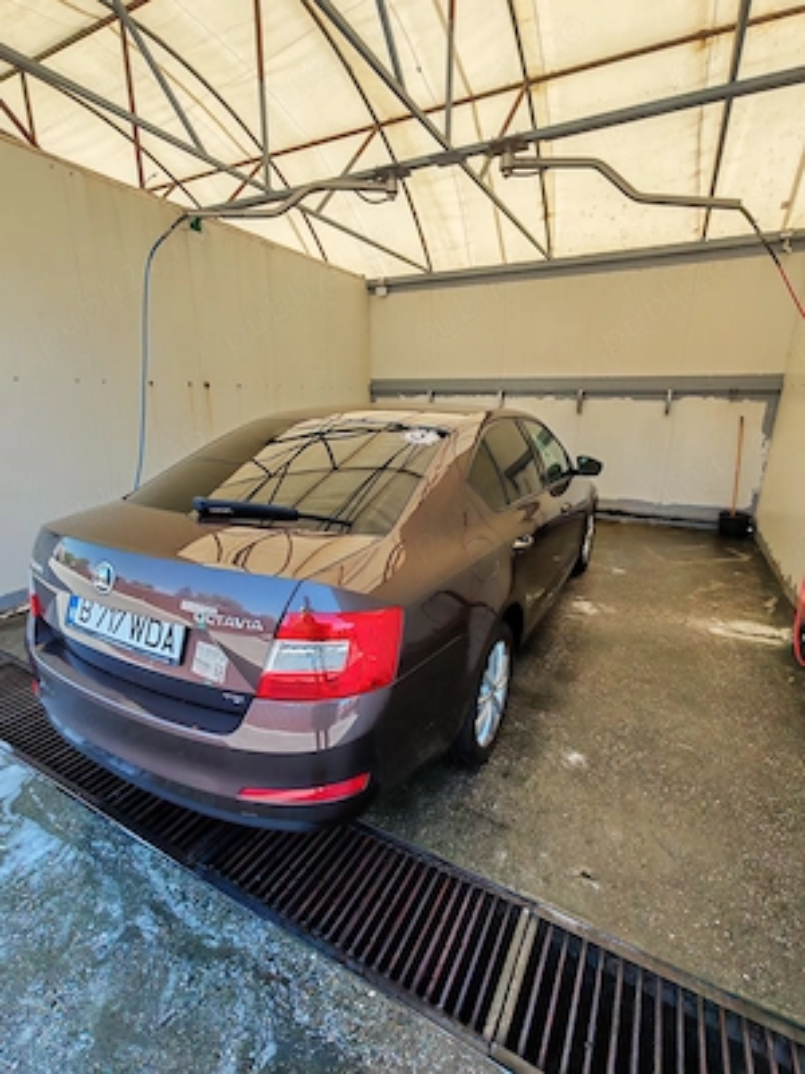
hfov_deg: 78.1
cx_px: 402
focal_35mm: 16
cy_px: 537
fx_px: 496
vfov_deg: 94.5
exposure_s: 1/260
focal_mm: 1.96
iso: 50
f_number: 2.2
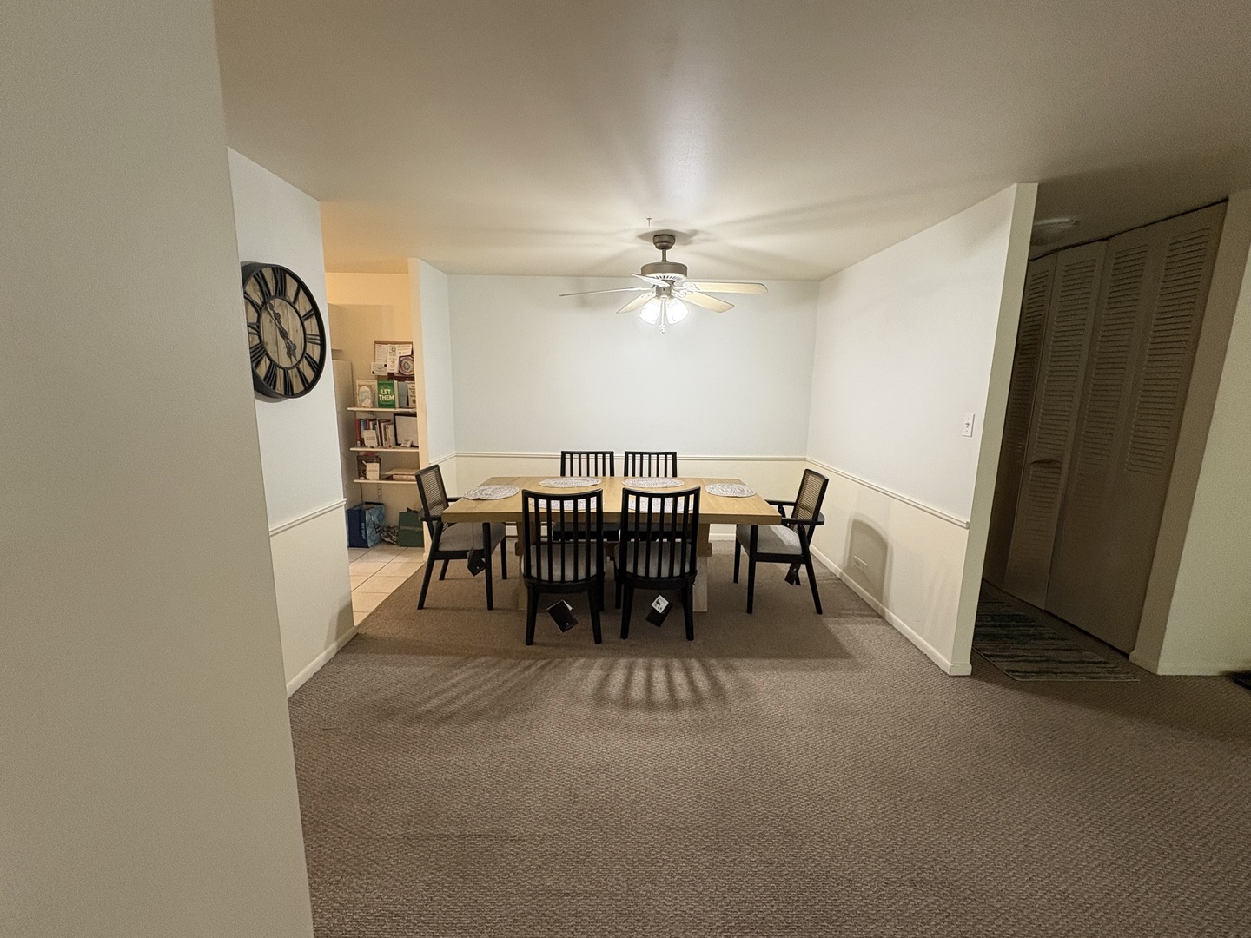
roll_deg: -0.5
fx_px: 506
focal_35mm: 14
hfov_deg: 102.1
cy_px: 469
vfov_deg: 85.7
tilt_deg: -9.0
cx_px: 626
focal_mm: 2.22
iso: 250
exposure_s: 1/60
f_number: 2.2
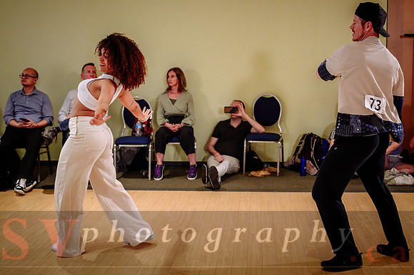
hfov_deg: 42.2
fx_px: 537
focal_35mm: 47
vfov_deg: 28.8
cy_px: 137
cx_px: 207
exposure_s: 1/320
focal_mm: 28
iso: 1250
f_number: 2
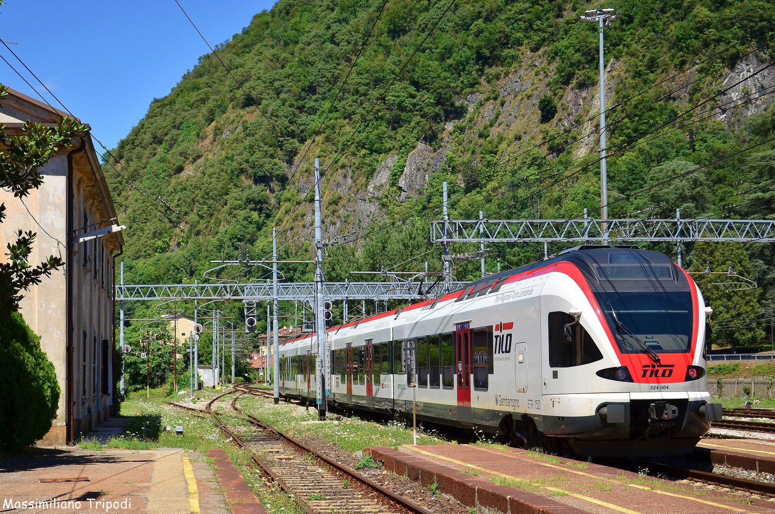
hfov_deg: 33.5
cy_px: 257
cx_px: 388
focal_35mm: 60
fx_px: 1289
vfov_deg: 22.5
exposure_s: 1/2000
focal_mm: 40
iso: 320
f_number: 5
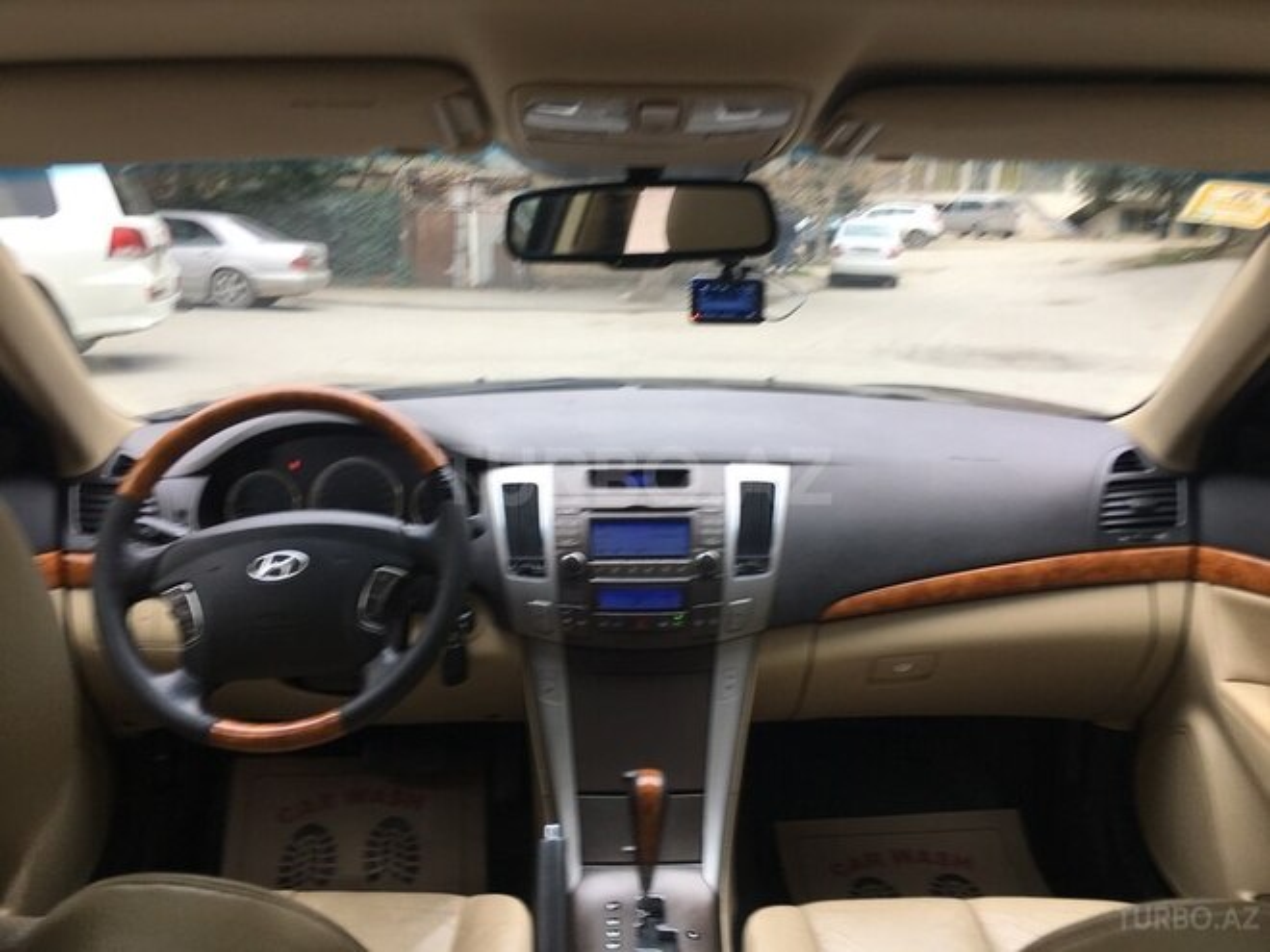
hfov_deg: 61.7
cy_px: 476
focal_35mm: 29
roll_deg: -3.6
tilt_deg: -15.5
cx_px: 635
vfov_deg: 48.2
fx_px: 1064
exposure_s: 1/50
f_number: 2.2
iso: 25
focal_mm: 4.15
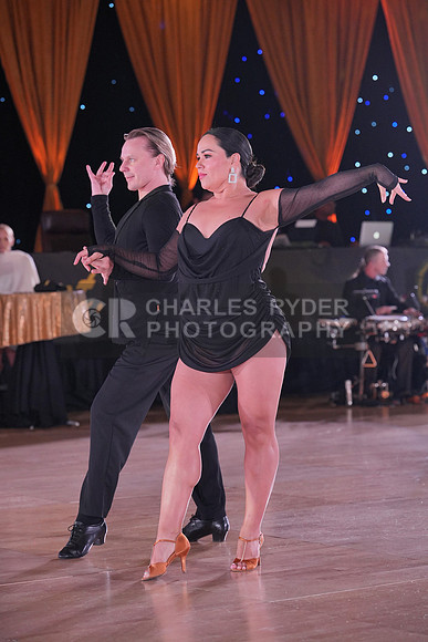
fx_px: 1853
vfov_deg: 19.6
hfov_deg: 13.2
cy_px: 321
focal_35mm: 104
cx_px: 214
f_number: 4
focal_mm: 104
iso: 2000
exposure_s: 1/400
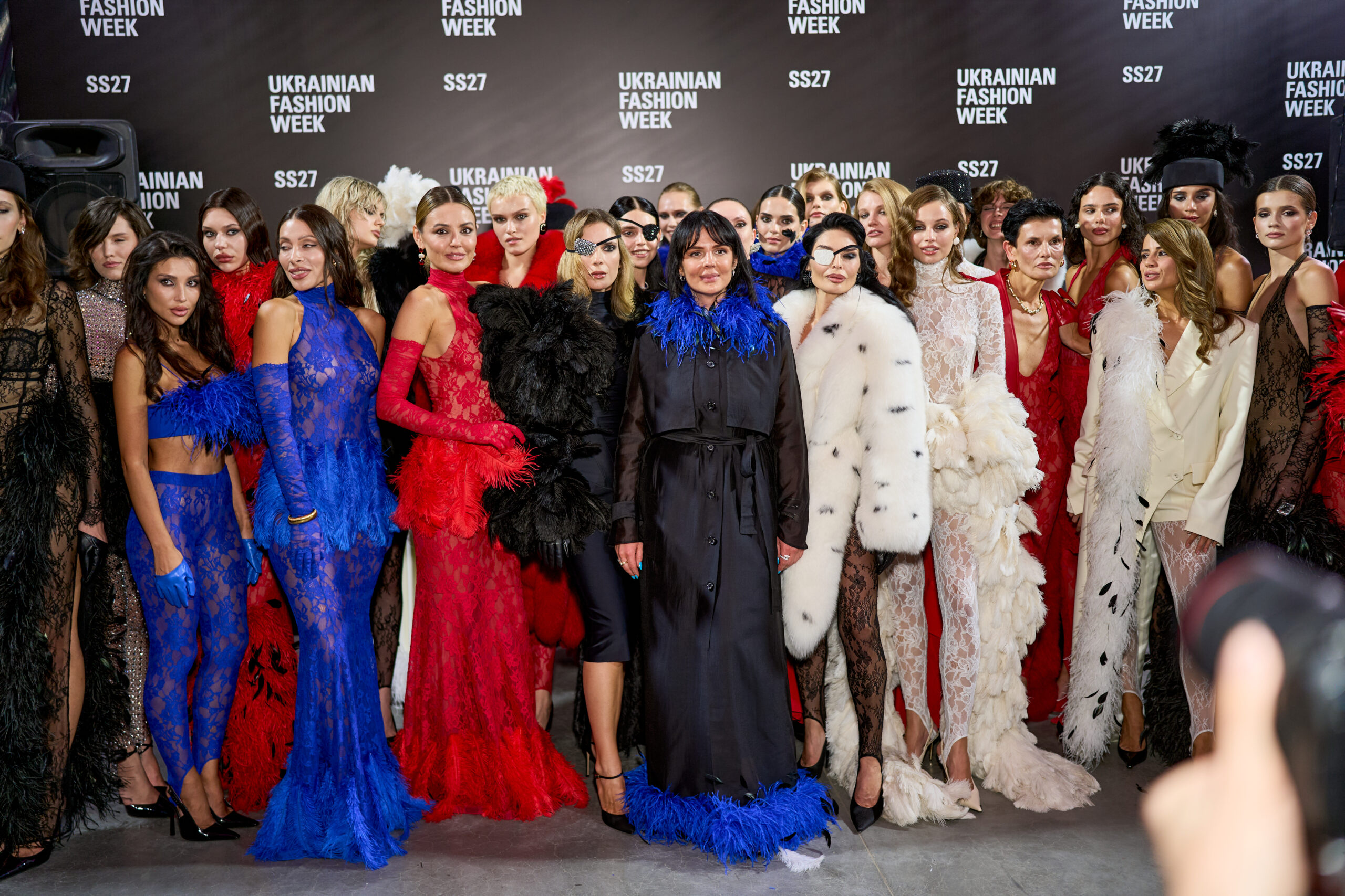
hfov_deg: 54.4
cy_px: 448
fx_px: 1308
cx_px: 672
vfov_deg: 37.9
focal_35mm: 35
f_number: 1.4
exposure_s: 1/250
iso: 250
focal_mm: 35
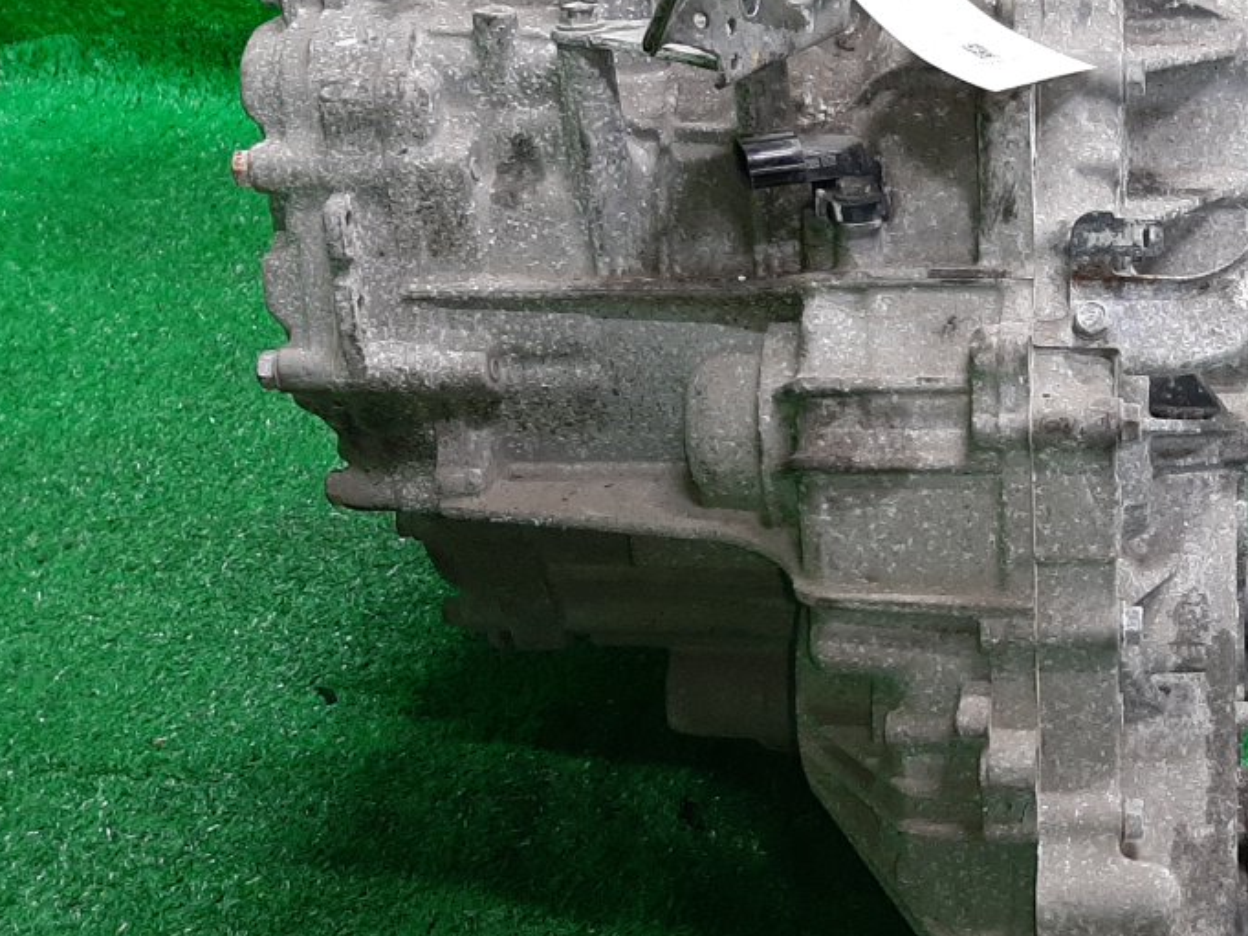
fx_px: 1983
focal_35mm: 55
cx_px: 1133
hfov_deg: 33.1
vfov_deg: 26.5
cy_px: 590
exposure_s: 1/50
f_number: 1.7
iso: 140
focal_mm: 3.93
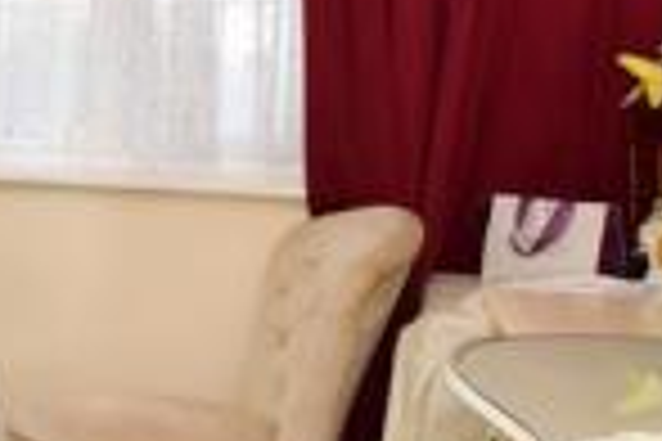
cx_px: -635
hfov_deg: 19.2
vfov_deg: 19.9
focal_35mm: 67
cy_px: 47
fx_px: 1232
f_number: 7.1
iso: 400
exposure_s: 1/60
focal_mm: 10
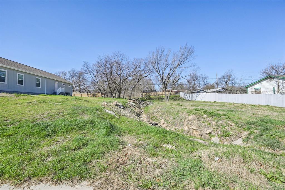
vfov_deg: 77.3
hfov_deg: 100.4
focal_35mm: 15
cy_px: 95
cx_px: 142
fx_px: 119
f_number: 8
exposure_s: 1/1250
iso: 400
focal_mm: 15
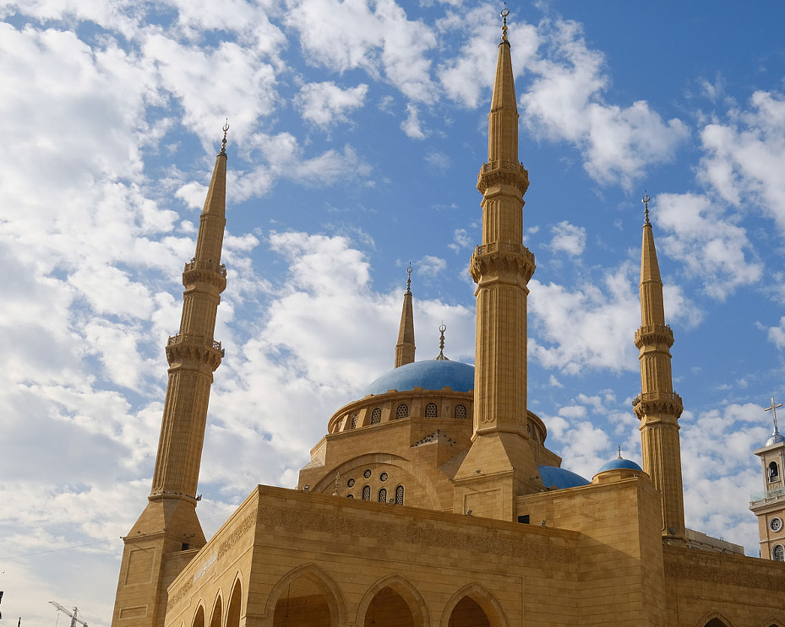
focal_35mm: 42
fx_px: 976
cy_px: 397
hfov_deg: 43.3
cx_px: 515
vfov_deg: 35.4
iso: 400
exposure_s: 1/1600
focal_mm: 17.4
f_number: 5.6
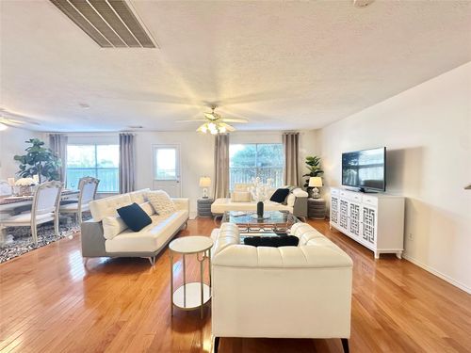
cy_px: 176
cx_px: 236
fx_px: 190
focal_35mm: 14
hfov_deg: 102.1
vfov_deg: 85.7
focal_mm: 2.22
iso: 250
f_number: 2.2
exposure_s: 1/60
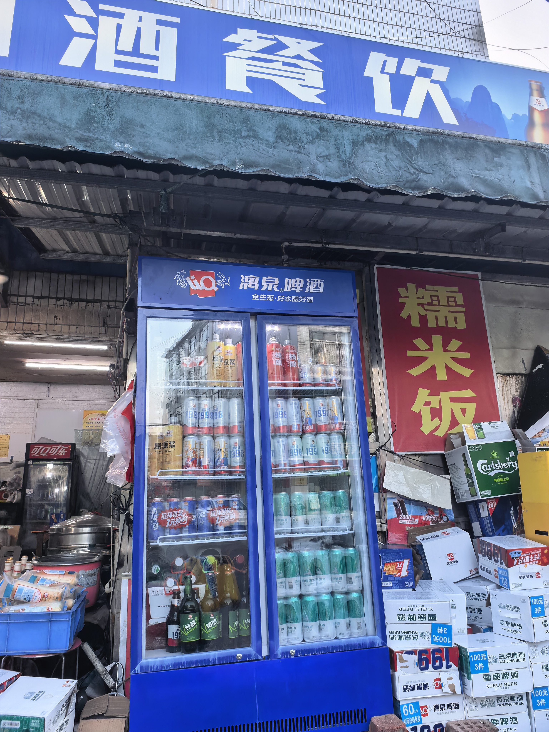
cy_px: 366
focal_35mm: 24
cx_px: 274
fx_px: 508
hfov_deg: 56.8
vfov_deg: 71.6
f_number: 4
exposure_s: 1/100
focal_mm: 5.75
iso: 200
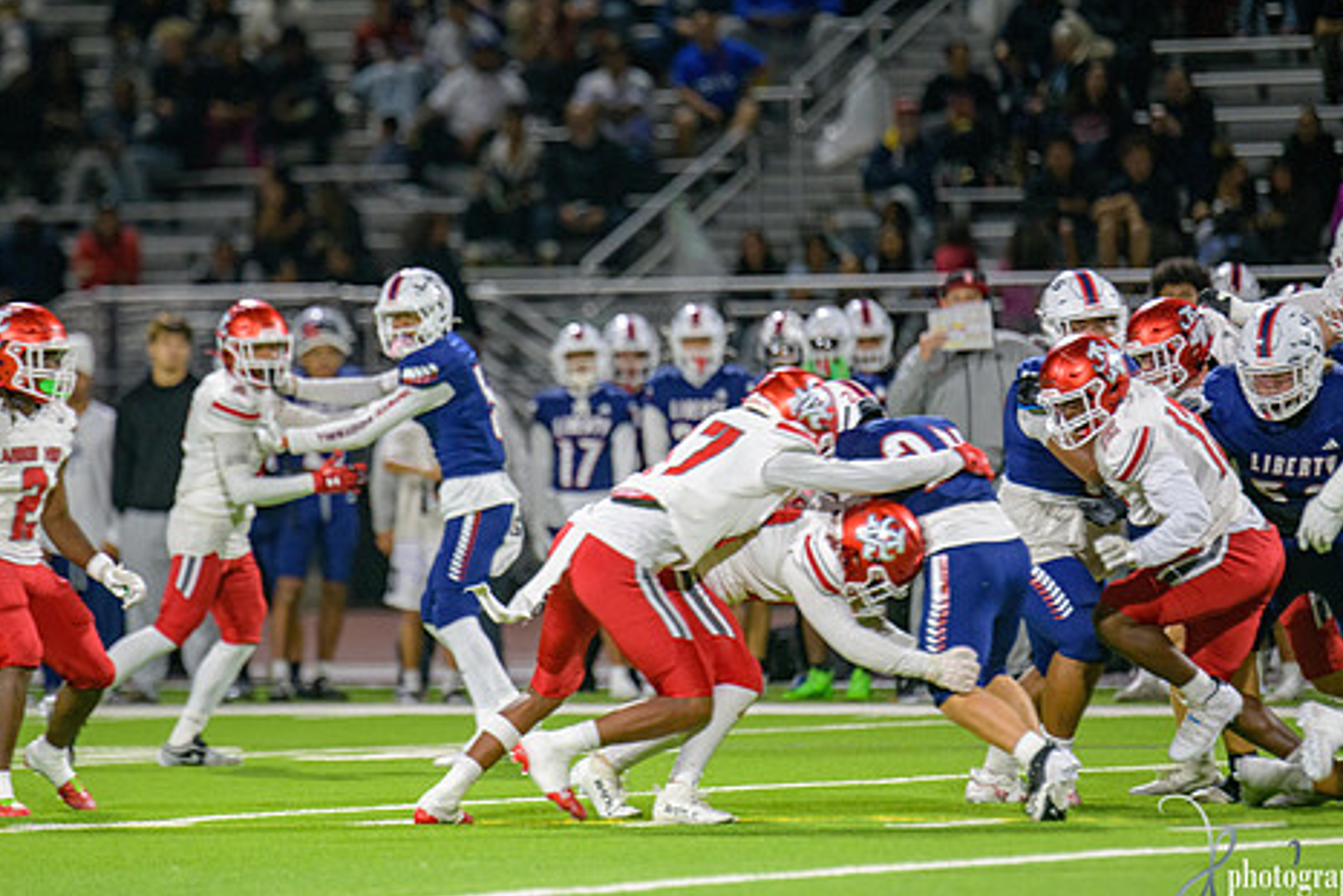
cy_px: 448
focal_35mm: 373
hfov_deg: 5.5
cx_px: 631
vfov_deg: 3.7
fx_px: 13918
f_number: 2.8
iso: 2000
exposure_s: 1/250
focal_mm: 300
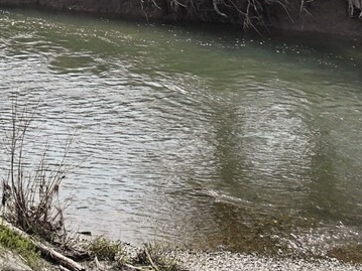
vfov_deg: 12.8
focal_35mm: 107
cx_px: -84
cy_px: -188
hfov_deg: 17.4
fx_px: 1119
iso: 330
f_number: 2.8
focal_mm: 12.29
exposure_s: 1/2500
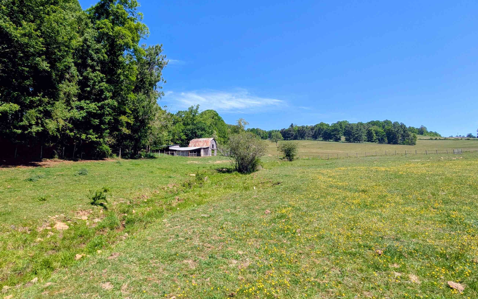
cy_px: 145
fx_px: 261
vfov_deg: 59.6
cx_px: 204
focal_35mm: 20
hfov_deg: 84.5
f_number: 2.2
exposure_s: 1/1114
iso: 49
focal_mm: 2.35
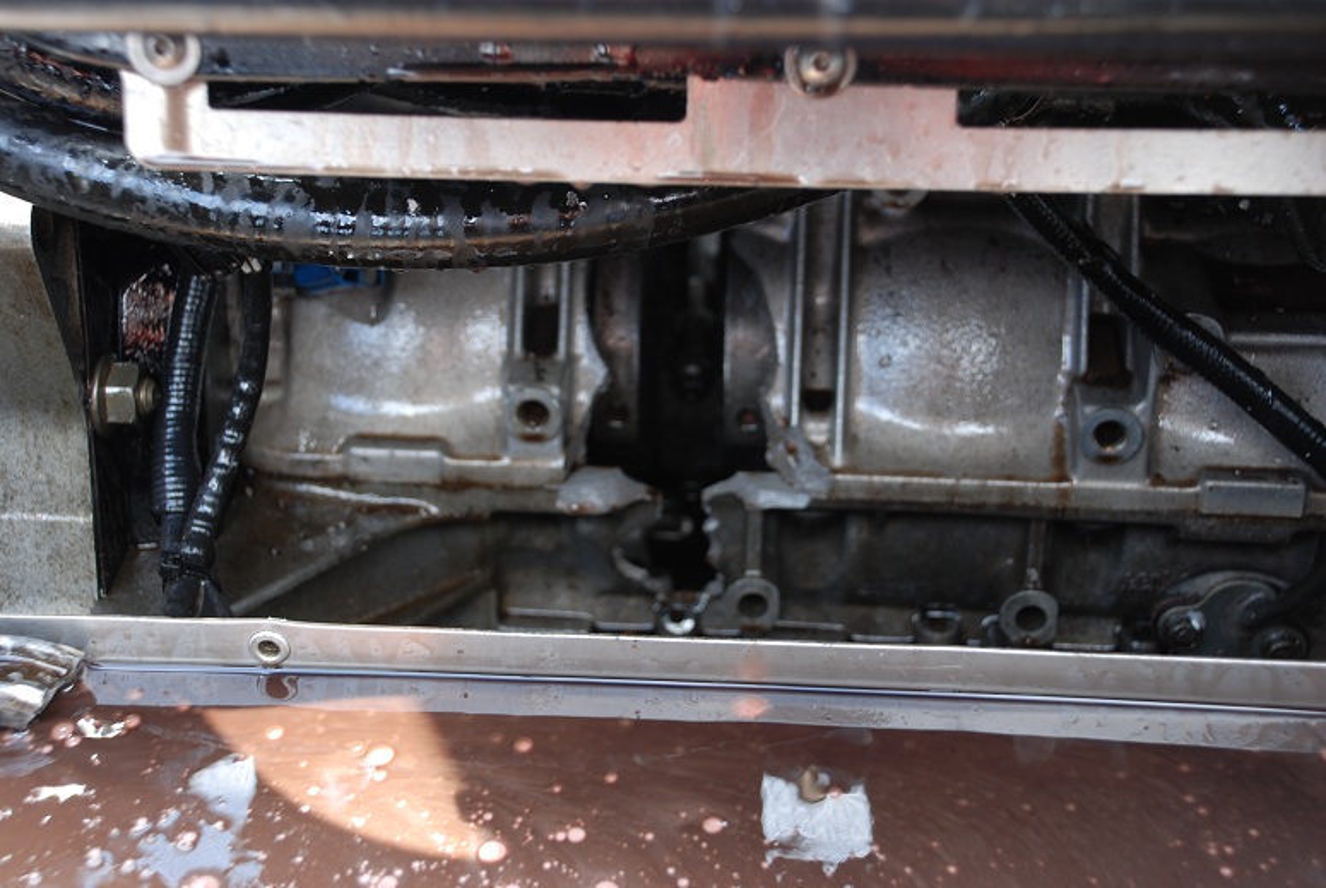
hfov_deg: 33.4
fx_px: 2213
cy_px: 444
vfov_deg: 22.7
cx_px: 663
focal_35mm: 60
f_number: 4.5
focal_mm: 40
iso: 200
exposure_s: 1/40
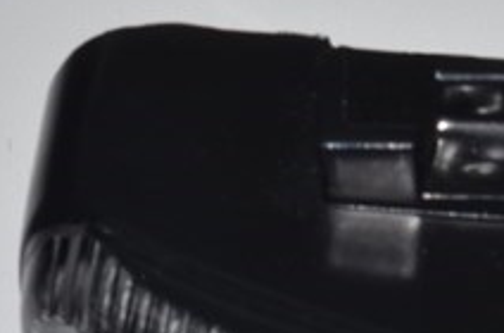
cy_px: 630
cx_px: 1091
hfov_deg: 4.6
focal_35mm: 441
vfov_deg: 3.1
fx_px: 6151
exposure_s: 1/100
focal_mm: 55
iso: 160
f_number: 16
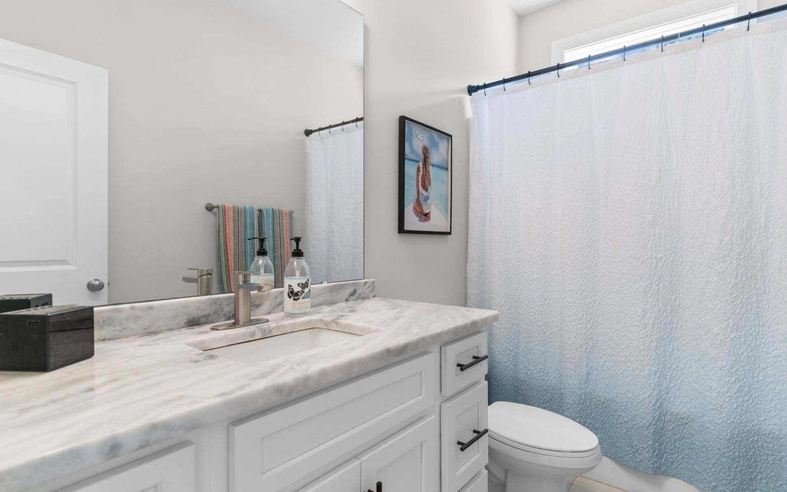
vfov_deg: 64.9
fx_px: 386
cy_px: 229
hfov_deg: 91.1
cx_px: 389
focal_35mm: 18
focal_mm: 11.5
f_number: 4.8
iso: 100
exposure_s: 1/50
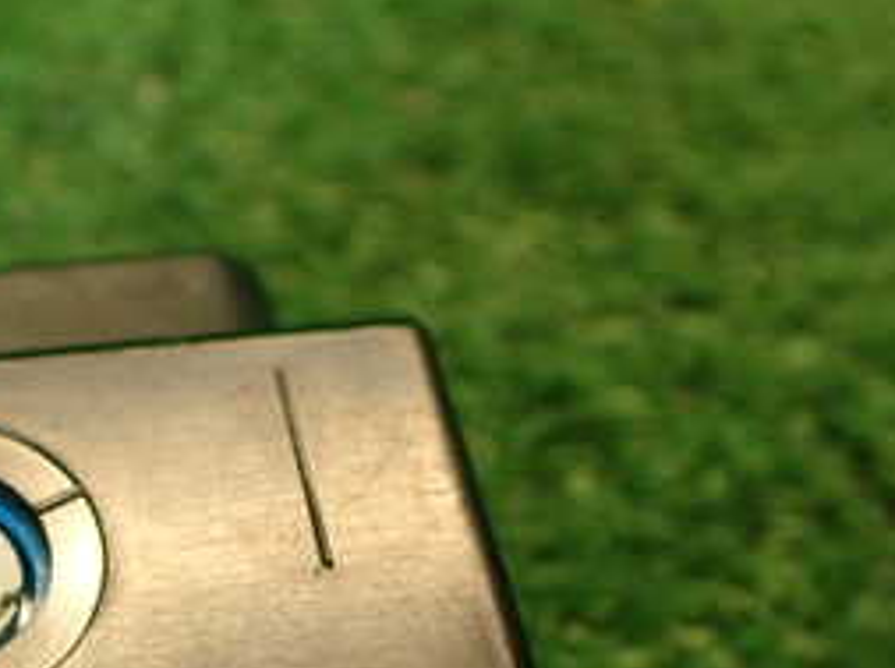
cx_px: -4
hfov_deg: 24.5
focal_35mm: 76
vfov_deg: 18.6
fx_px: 1962
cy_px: 728
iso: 200
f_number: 2.4
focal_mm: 5.79
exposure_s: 1/40
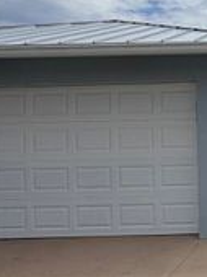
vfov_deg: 34.9
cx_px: 321
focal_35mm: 55
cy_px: 123
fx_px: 440
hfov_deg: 21.6
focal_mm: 2.22
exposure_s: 1/2237
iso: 20
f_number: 2.2
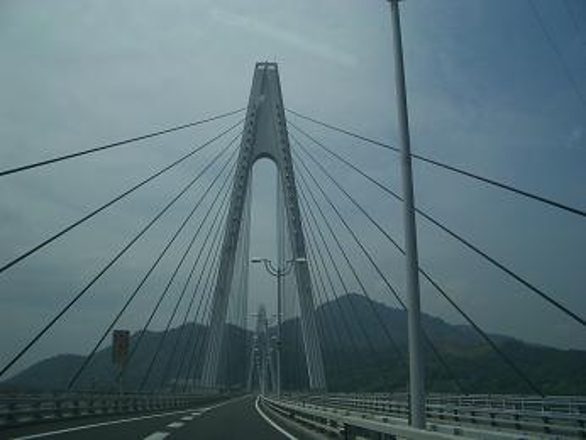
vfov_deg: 40.7
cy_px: 220
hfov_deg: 52.6
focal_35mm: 35
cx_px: 293
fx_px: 593
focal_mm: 5.8
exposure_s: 1/2000
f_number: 4.3
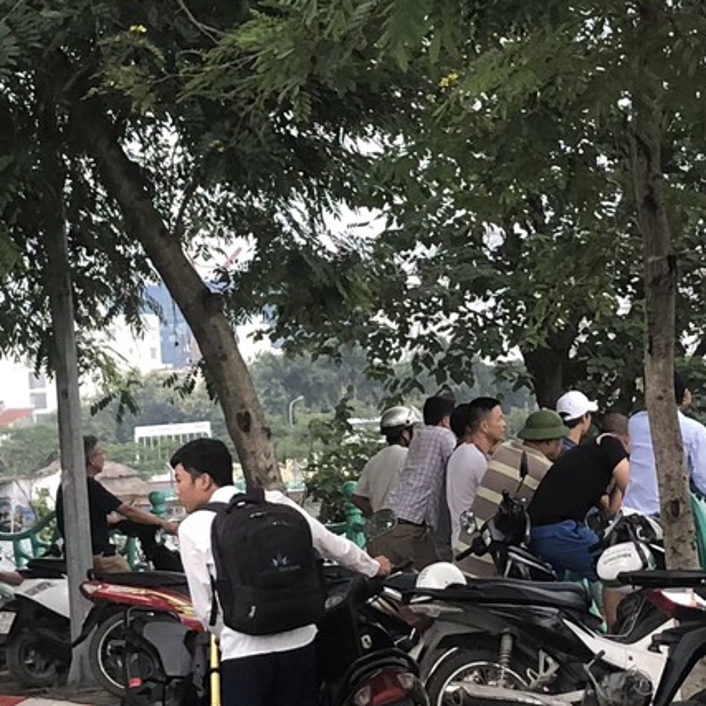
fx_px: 2677
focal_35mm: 116
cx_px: 590
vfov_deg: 15.0
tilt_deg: +3.8
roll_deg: +3.7
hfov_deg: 14.9
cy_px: 370
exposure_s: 1/30
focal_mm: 3.99
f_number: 1.8
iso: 32
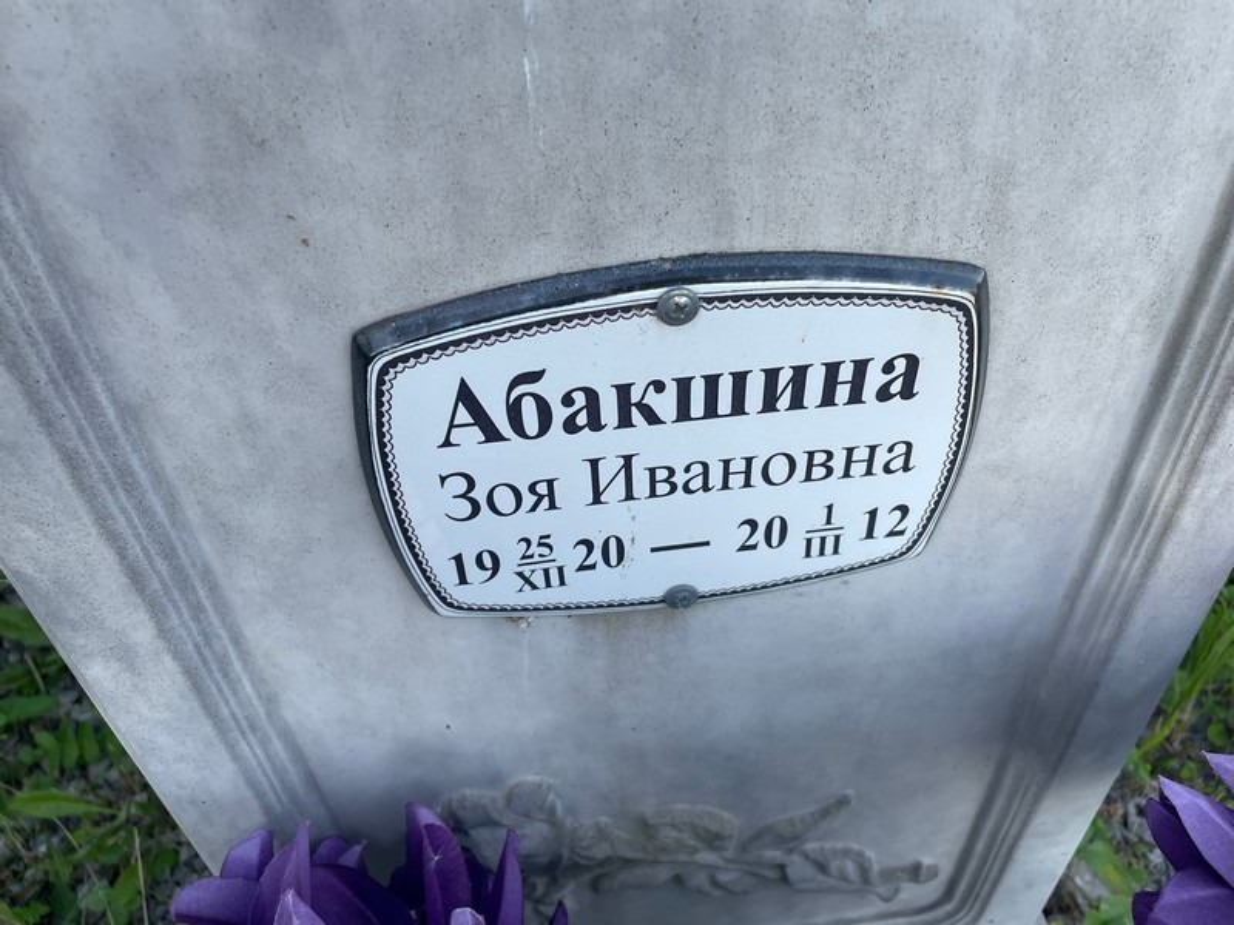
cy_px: 462
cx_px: 617
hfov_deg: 67.3
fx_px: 927
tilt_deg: -37.2
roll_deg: -1.7
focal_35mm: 26
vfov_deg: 53.1
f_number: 1.6
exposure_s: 1/317
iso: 32
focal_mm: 4.2
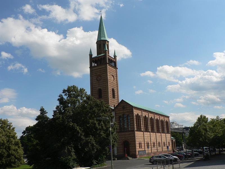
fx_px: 234
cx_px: 112
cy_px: 84
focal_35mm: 36
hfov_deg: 51.4
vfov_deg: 39.7
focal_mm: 6
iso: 80
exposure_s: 1/640
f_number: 5.6
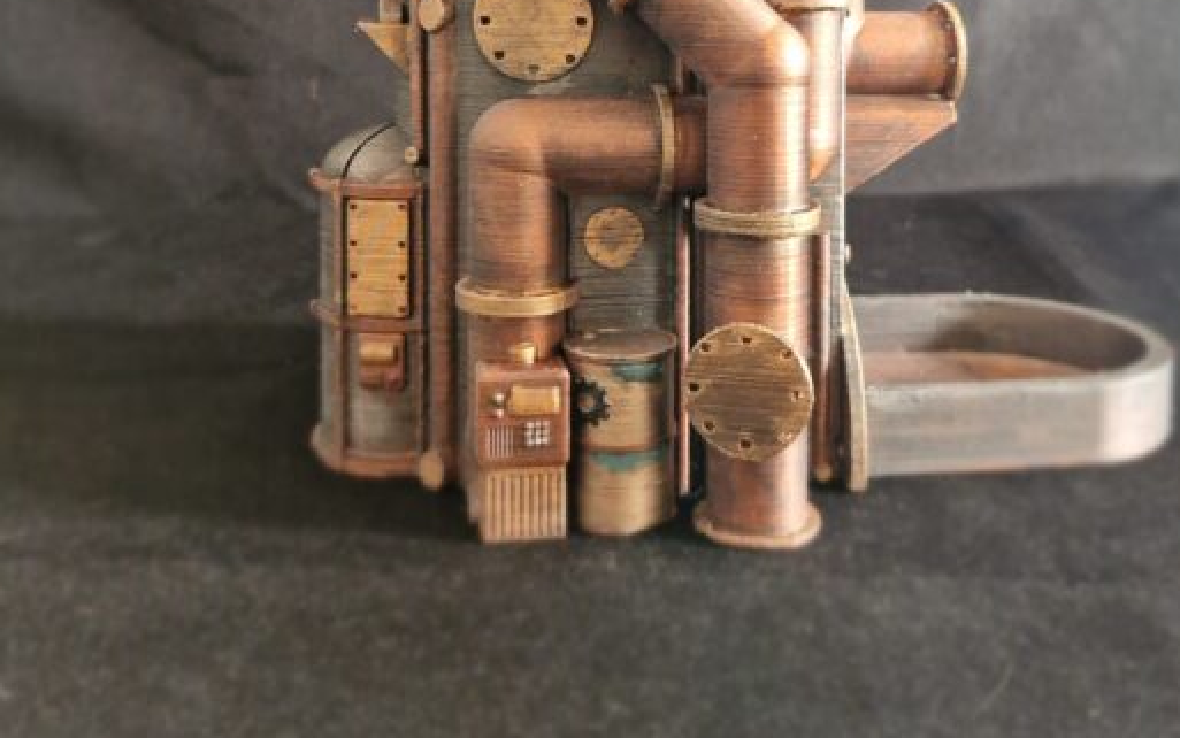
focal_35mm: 38
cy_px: 39
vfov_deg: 31.6
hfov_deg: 51.4
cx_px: 653
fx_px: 1222
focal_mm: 5.54
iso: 640
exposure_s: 1/33.3
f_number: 1.8
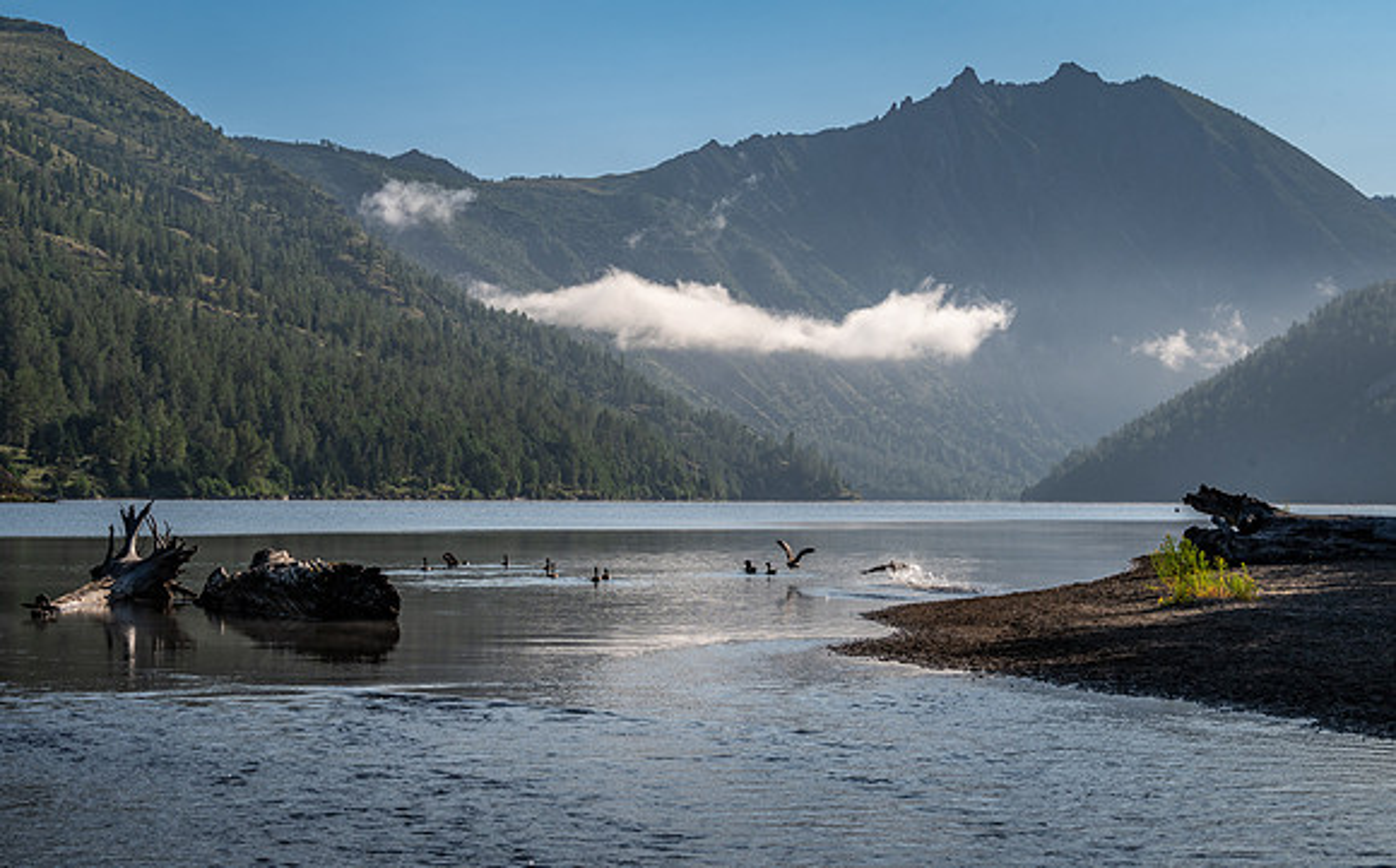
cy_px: 415
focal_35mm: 76
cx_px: 727
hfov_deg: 27.1
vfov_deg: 17.1
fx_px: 2894
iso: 250
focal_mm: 70
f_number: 13
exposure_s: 1/500
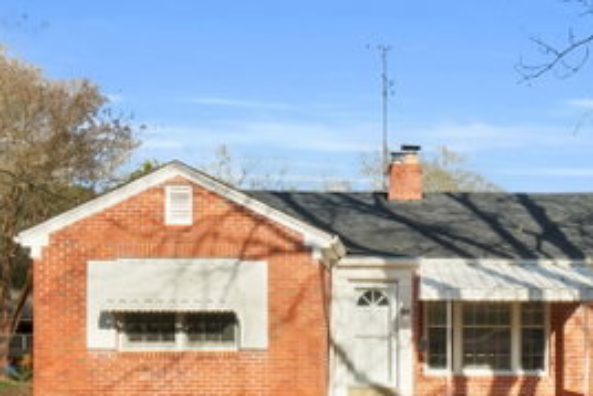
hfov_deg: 44.4
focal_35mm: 43
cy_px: 340
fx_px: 708
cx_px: 423
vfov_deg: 30.2
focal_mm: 15
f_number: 22
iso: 320
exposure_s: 1/50
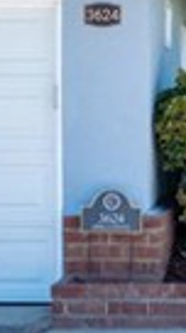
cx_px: 166
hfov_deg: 7.4
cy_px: 157
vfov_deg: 13.2
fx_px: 1434
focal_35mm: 163
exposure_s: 1/640
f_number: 8
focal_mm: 20.6
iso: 100
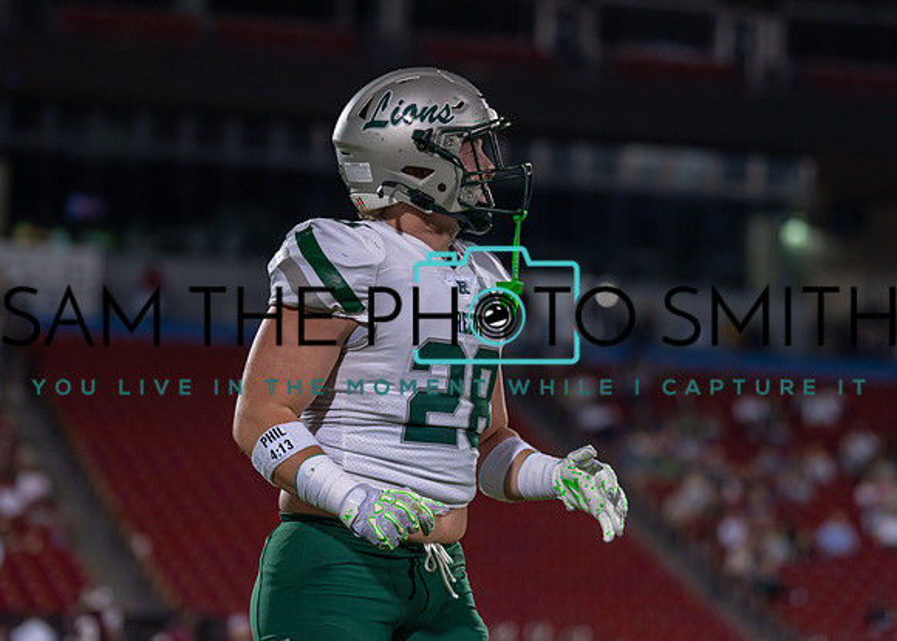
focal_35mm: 158
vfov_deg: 9.1
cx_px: 420
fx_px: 4033
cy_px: 253
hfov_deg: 12.7
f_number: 2.8
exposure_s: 1/1250
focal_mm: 123
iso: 1250
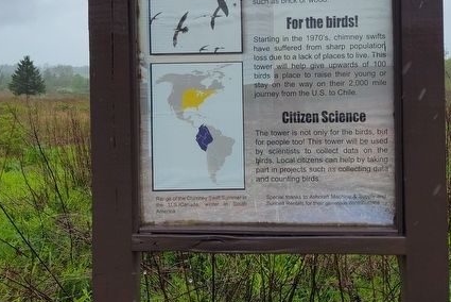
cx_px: 255
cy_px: 85
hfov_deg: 43.5
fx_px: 564
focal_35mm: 45
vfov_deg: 29.6
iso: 100
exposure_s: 1/742
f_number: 1.8
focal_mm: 5.56
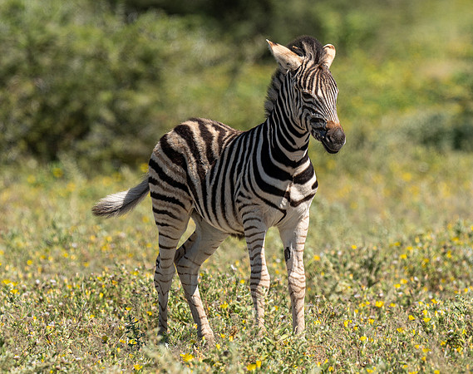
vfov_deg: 1.3
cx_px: 322
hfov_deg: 1.6
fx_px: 16616
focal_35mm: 1192
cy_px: 105
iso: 100
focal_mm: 600
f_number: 6.3
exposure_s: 1/500
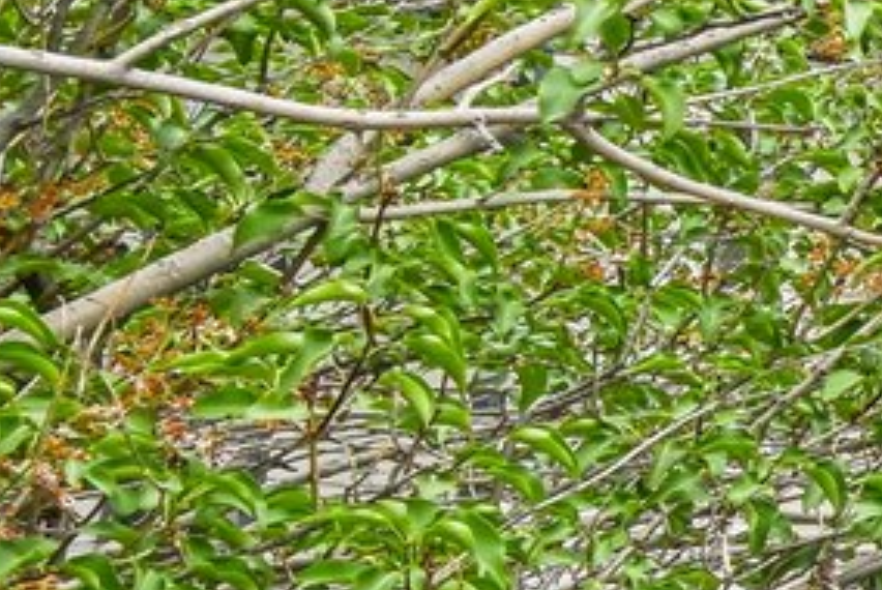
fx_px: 2737
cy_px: 281
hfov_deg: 9.8
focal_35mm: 112
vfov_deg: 12.3
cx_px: 3037
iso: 64
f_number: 11
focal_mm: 15.5
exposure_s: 1/20
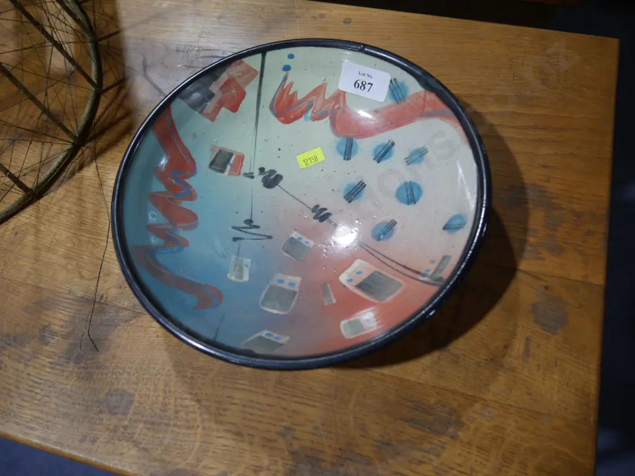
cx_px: 318
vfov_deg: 49.7
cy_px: 238
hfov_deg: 63.4
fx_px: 514
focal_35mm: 28
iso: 200
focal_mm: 14
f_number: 3.5
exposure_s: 1/60
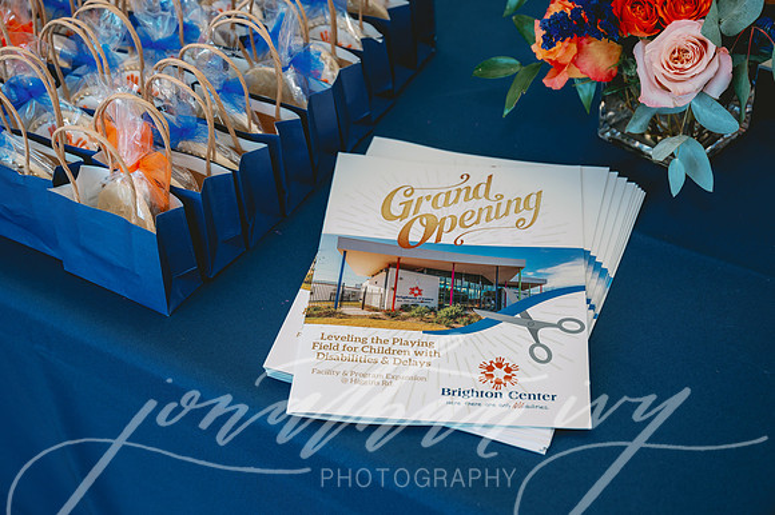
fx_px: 1097
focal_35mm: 51
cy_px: 258
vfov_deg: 26.5
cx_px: 388
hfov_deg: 38.9
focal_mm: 51
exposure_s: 1/125
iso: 500
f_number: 4.5
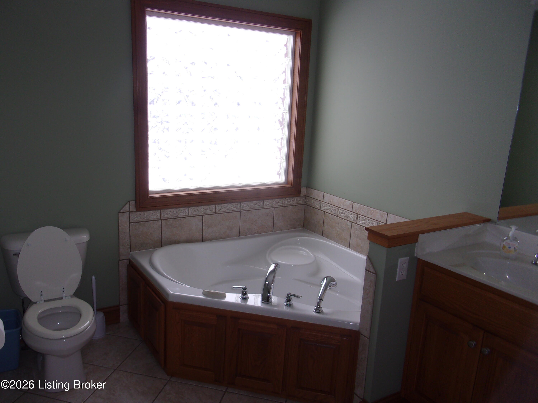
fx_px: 435
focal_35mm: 28
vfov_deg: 49.7
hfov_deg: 63.4
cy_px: 202
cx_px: 269
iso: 80
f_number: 3.9
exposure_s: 1/140
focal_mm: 5.1
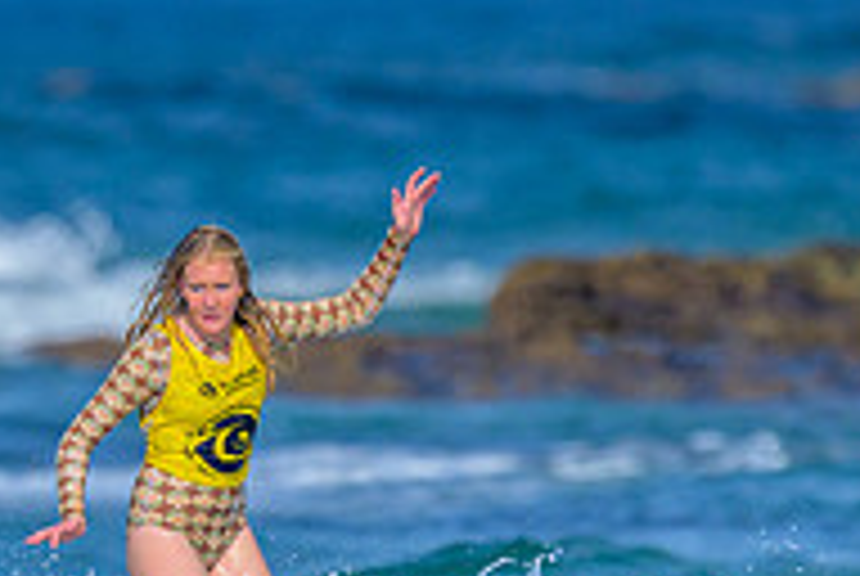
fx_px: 79768
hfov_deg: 0.6
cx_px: 47
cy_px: 925
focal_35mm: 3334
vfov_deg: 0.4
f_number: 6.3
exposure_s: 1/2000
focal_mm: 800
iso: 200
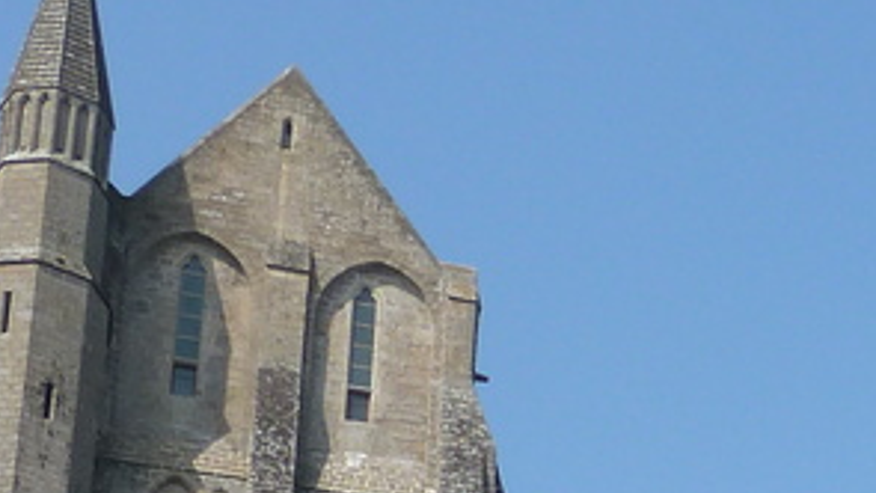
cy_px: 1161
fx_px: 3299
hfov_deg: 14.3
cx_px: 1244
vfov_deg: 7.9
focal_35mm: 142
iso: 80
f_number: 4.5
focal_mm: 5.3
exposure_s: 1/500
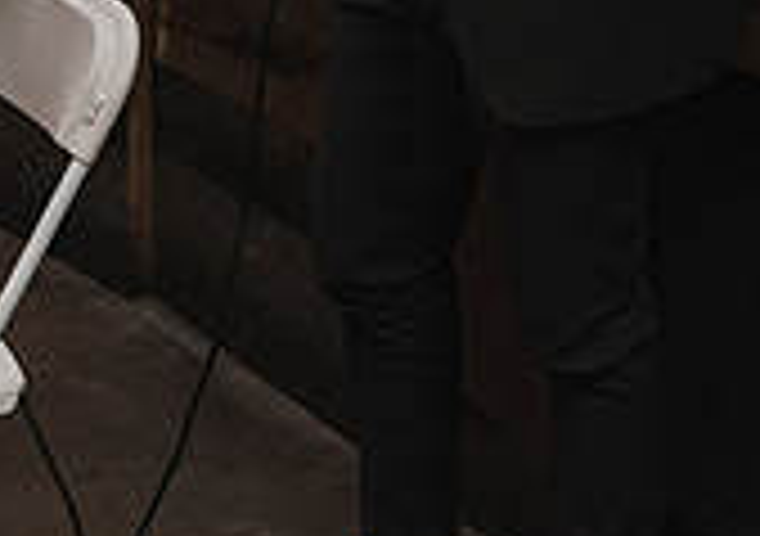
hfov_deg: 18.1
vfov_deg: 11.7
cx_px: 471
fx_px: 2384
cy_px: -465
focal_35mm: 111
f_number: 2.8
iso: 500
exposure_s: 1/200
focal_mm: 28
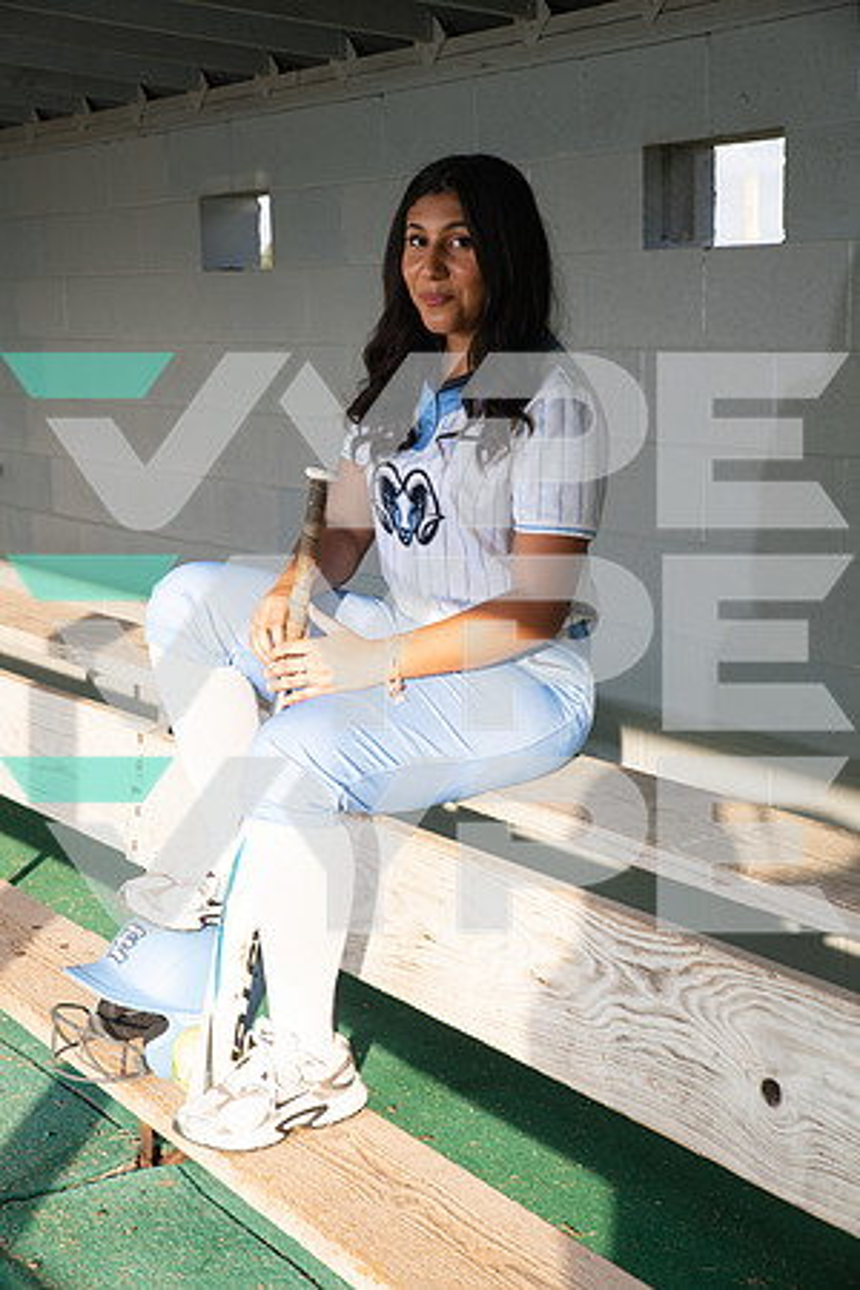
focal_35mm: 58
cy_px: 645
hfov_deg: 23.4
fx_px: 2078
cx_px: 430
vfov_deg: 34.5
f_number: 8
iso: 250
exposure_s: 1/250
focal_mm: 58
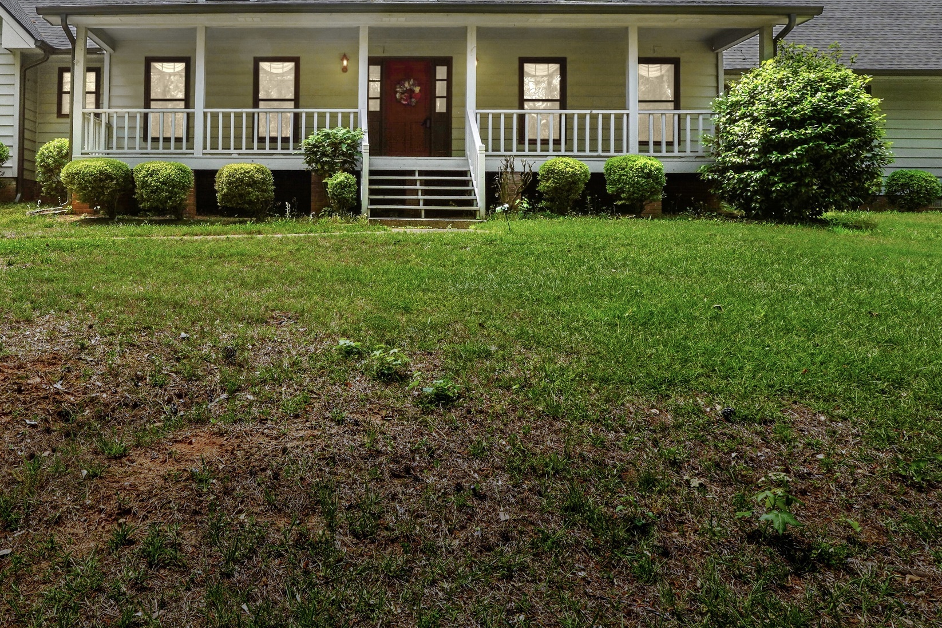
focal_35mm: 28
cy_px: 214
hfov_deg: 63.8
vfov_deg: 45.7
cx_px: 316
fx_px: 733
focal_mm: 10
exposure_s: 1/125
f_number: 8
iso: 100
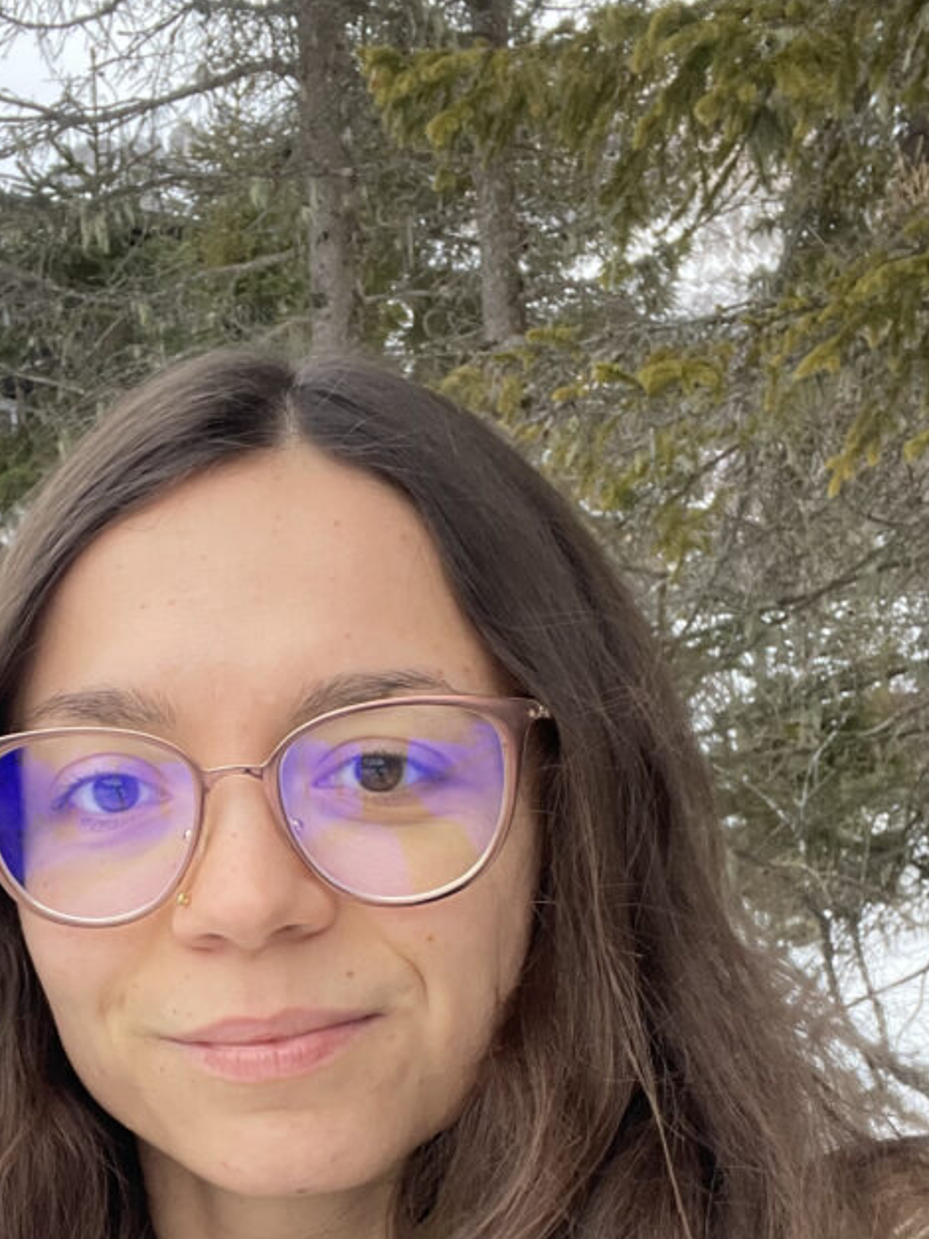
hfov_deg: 29.2
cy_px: 972
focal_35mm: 49
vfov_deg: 37.7
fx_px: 1754
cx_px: 223
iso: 80
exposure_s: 1/121
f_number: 2.2
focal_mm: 2.71
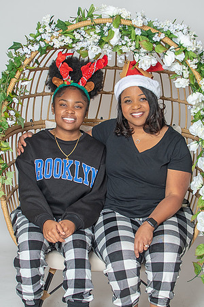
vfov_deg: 24.0
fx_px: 720
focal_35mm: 85
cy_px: 140
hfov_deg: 16.1
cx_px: 112
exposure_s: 1/250
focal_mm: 35
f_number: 3.2
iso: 100
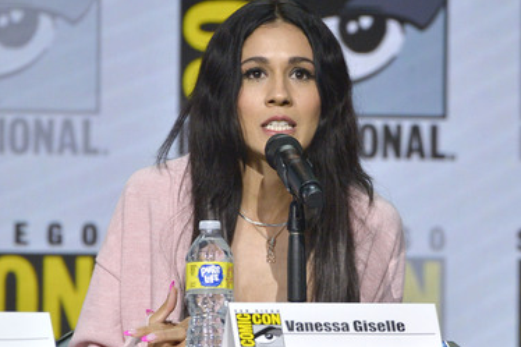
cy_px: 183
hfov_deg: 3.4
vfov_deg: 2.3
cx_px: 312
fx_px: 8708
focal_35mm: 602
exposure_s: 1/250
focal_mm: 500
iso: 1600
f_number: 6.3
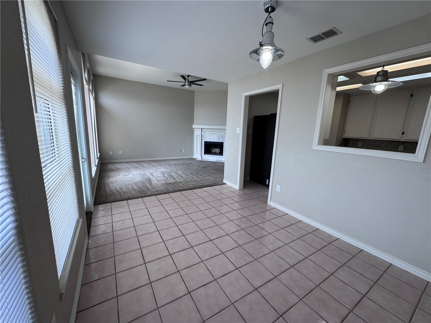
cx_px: 216
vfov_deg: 85.7
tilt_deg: -9.7
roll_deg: -2.7
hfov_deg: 102.1
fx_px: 174
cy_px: 162
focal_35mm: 14
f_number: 2.2
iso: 50
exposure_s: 1/120
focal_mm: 2.22
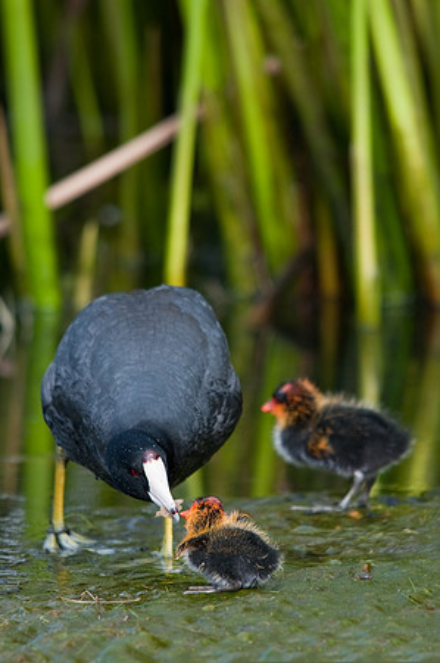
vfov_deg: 2.8
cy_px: 332
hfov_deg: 1.8
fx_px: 13781
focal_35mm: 750
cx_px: 220
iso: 400
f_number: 6.7
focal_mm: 500
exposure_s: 1/500
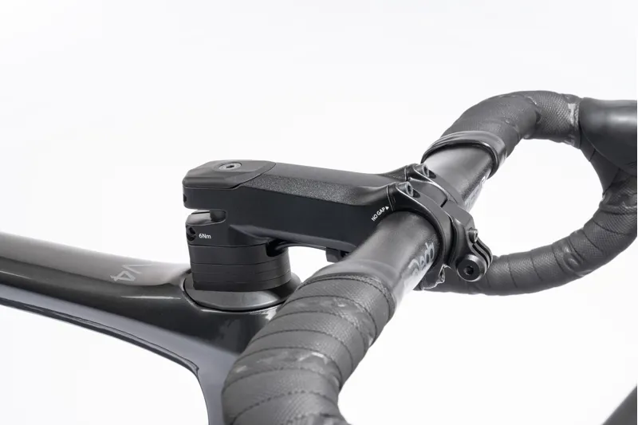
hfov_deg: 28.8
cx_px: 319
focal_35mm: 70
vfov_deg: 19.4
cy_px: 212
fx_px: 1240
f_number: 18
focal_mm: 70
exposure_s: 1/160
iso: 100
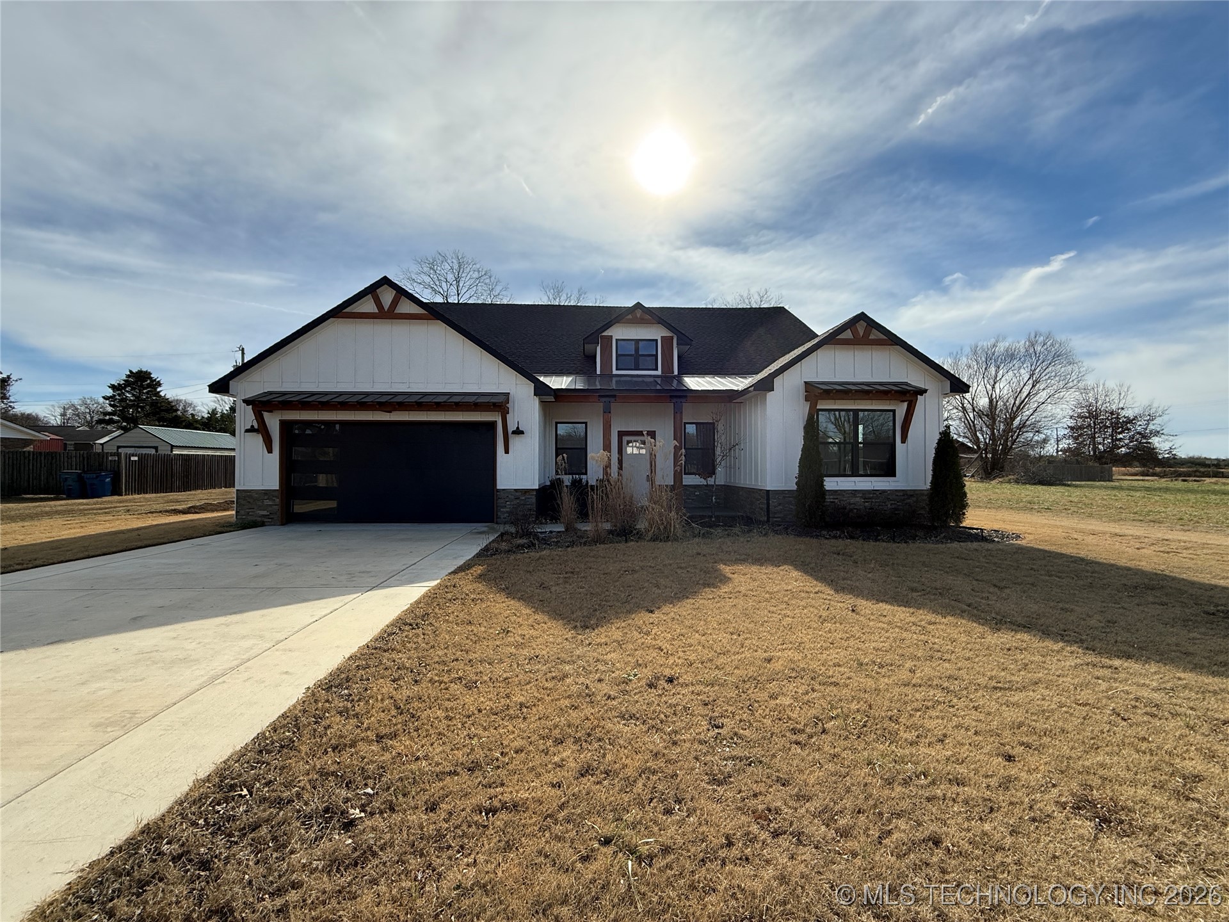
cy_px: 461
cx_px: 614
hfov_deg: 102.1
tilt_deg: +1.3
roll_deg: +0.6
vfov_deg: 85.7
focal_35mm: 14
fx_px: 497
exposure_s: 1/2092
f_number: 2.2
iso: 64
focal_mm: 2.22
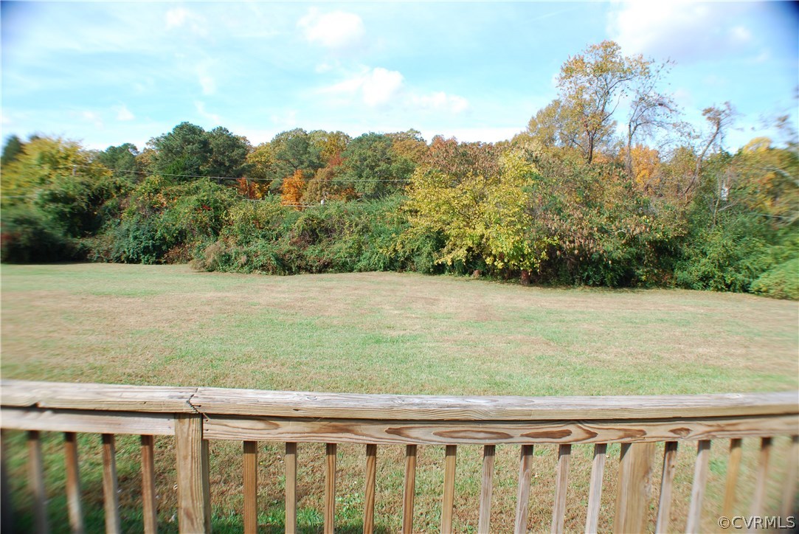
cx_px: 400
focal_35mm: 36
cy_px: 267
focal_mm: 24
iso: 200
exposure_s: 1/200
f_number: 10
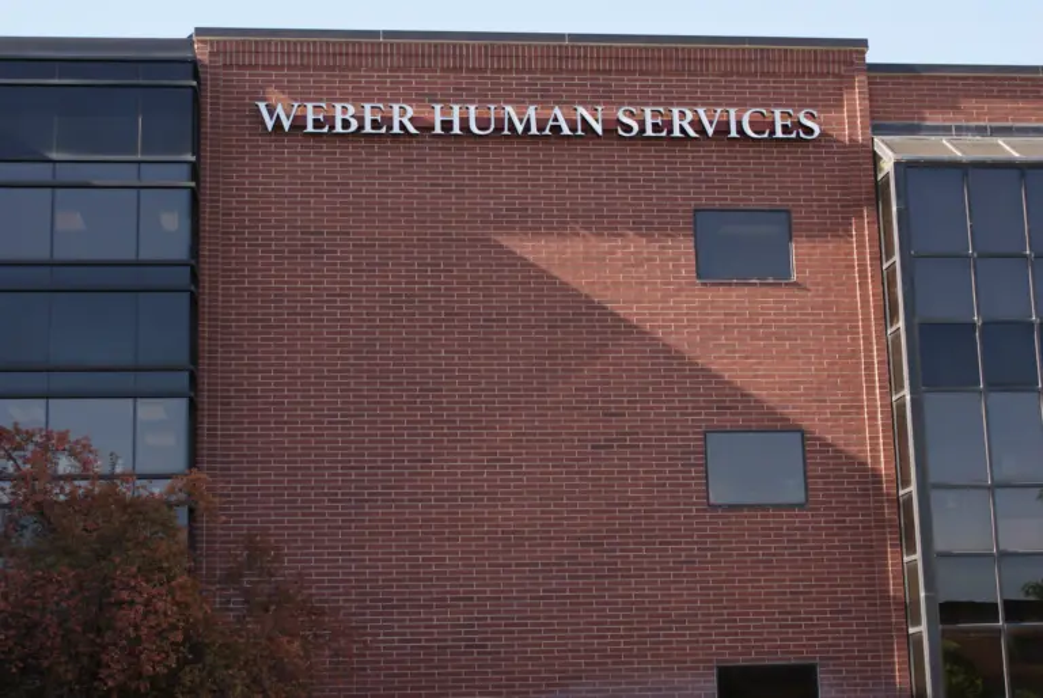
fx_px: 1740
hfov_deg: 33.4
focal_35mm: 60
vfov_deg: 22.7
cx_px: 522
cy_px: 349
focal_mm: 40
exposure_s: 1/80
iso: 100
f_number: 6.3
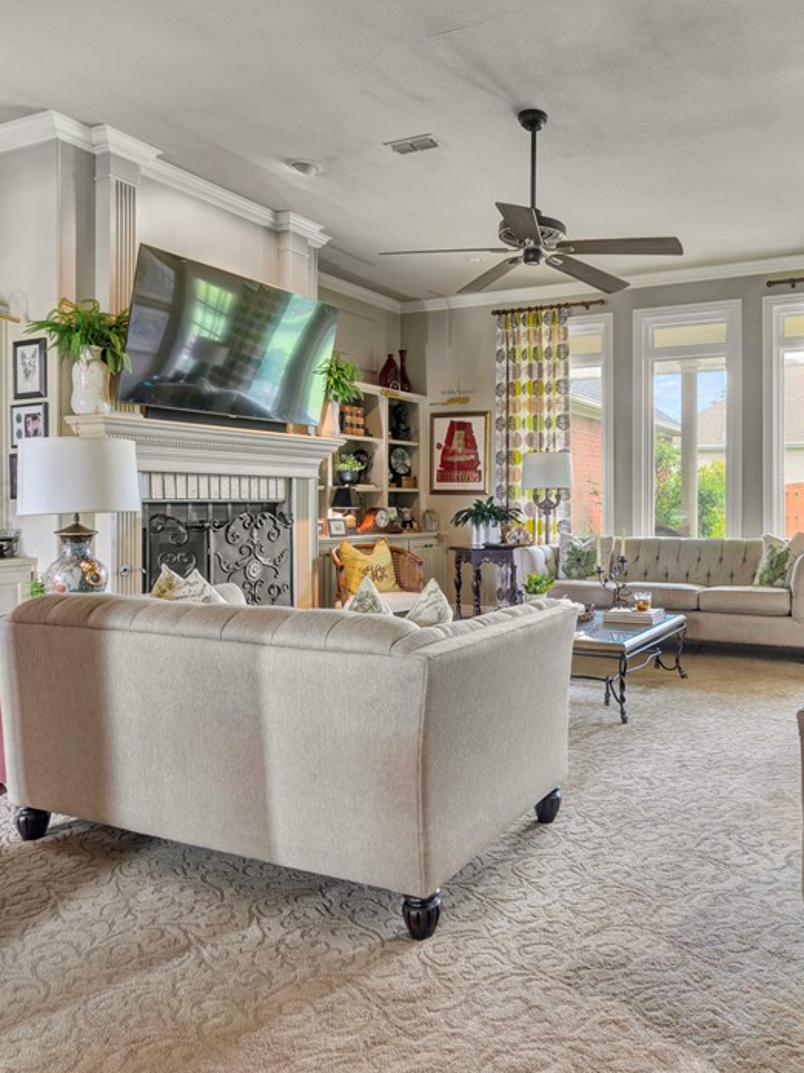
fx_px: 743
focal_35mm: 24
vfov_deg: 71.6
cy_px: 531
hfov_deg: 54.8
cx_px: 578
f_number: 7.1
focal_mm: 16
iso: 80
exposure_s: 1/2
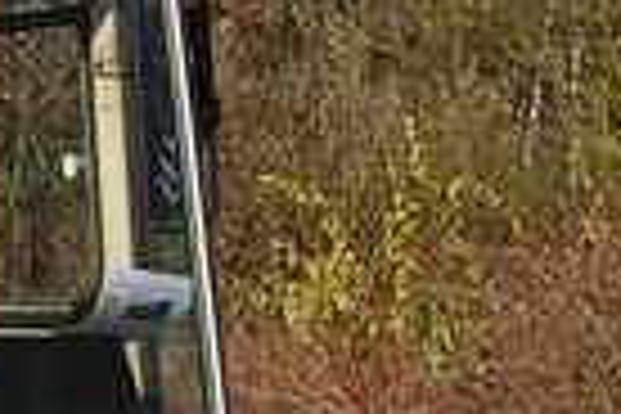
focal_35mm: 235
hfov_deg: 8.0
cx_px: -922
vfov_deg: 5.8
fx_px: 4053
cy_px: 148
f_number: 4
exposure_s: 1/1000
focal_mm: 24
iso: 200
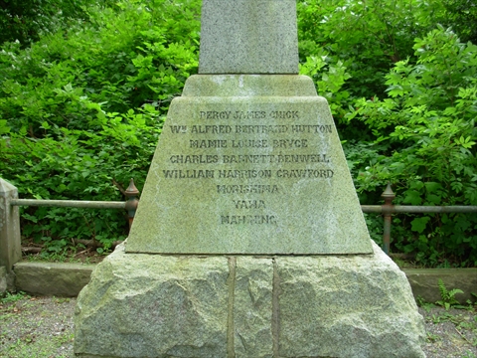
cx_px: 238
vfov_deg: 37.7
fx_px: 524
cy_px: 179
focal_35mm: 38
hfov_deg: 49.0
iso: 50
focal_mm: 6.3
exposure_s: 1/90.5
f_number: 2.9
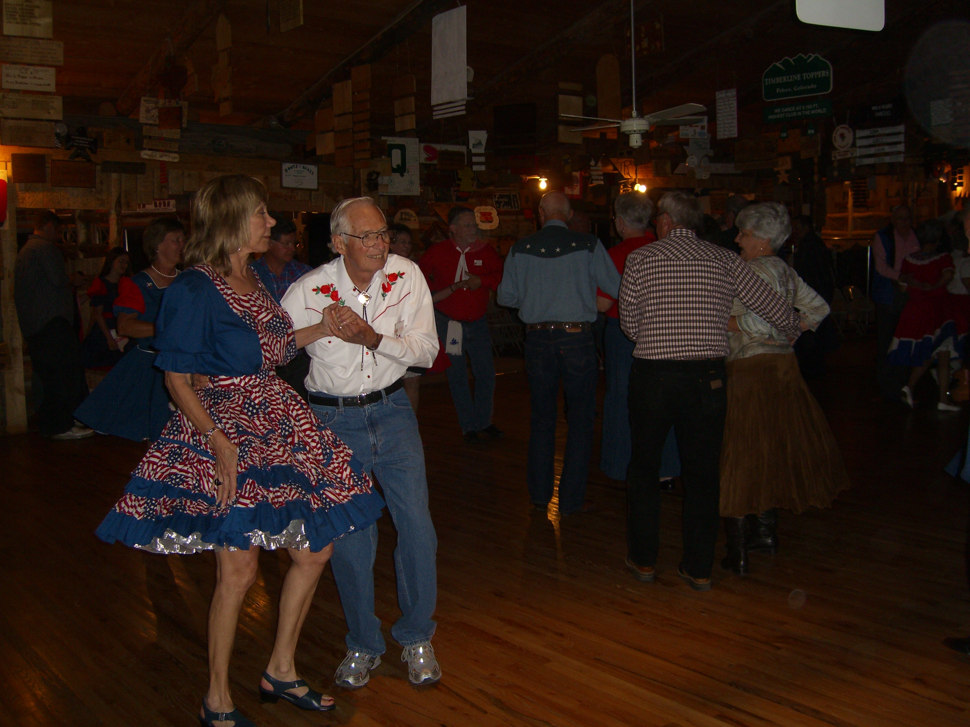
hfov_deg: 49.0
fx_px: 1065
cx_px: 485
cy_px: 364
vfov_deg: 37.7
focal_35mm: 38
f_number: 2.8
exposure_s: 1/60
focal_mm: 7.9
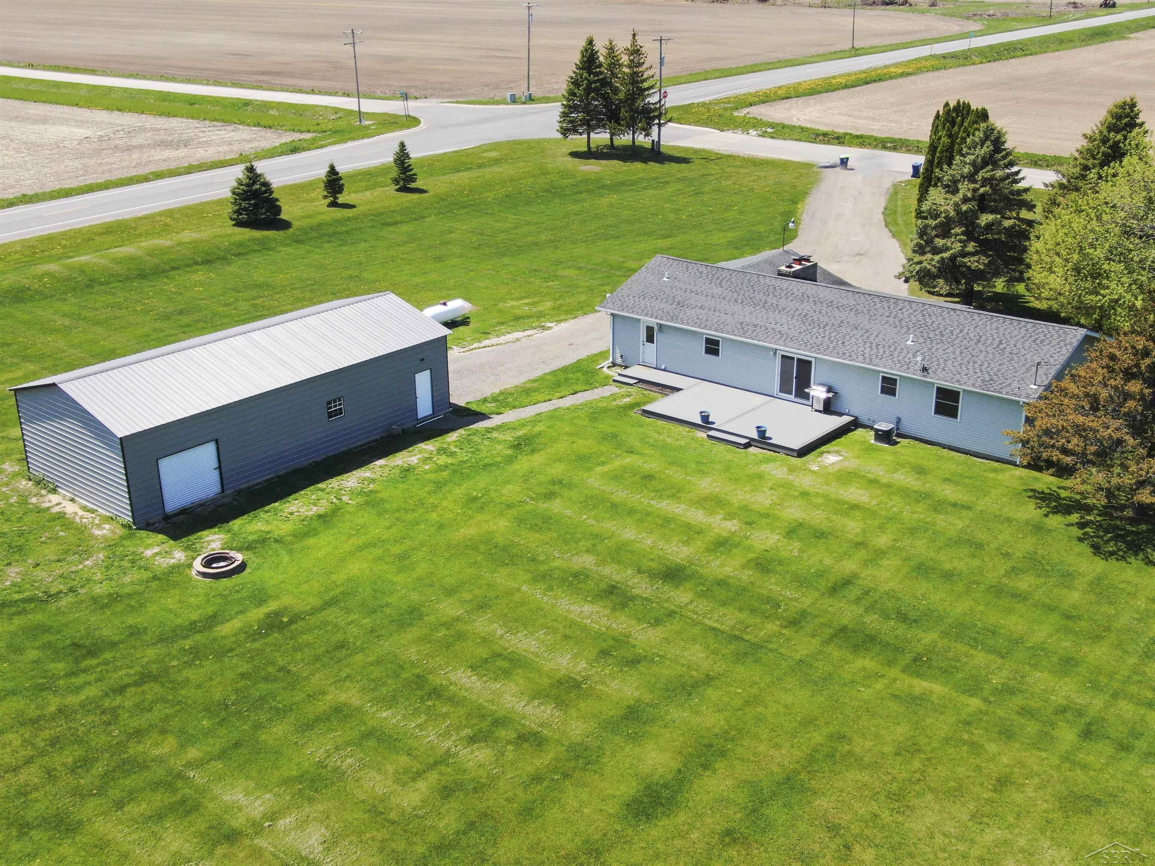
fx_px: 1301
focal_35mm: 39
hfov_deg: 47.9
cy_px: 433
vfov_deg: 36.8
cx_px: 578
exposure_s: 1/1250
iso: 200
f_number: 3.4
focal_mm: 6.77
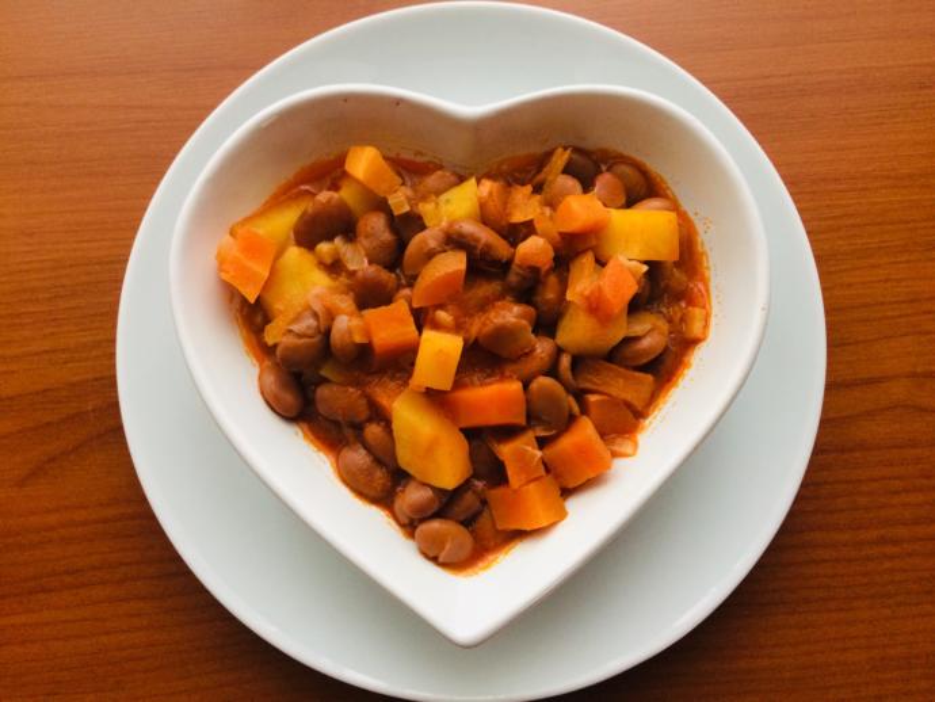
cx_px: 468
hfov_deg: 61.6
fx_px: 784
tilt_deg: -84.2
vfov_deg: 48.3
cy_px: 351
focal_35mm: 29
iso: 200
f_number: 2.2
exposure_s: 1/33
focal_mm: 4.15
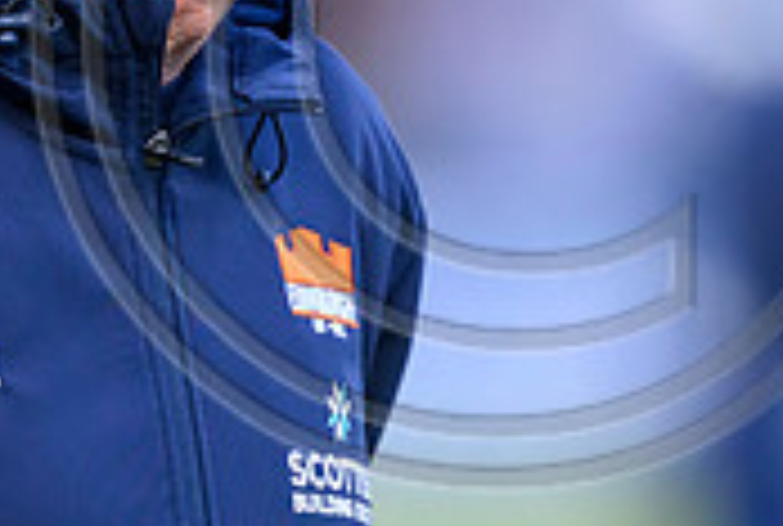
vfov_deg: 0.9
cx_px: 355
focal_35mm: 1472
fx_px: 32099
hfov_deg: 1.4
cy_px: -63
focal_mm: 400
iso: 2500
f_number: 3.2
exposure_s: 1/1250
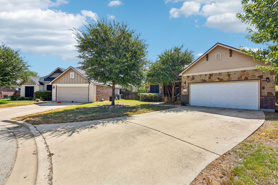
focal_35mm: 14
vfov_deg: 81.2
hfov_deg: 104.3
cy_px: 92
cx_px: 139
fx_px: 108
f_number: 8
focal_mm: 14
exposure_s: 1/500
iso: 100
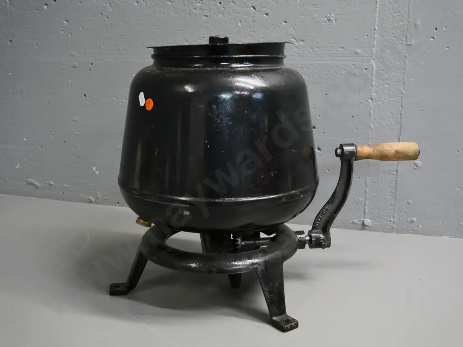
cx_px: 232
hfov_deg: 46.8
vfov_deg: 36.0
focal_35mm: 40
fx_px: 535
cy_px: 174
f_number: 5
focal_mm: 20
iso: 3200
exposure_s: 1/100
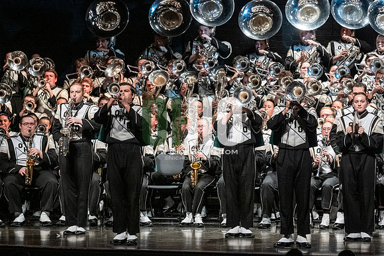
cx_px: 192
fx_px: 2399
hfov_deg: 9.2
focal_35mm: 225
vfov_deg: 6.1
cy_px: 128
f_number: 4
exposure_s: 1/500
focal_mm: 150
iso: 4000
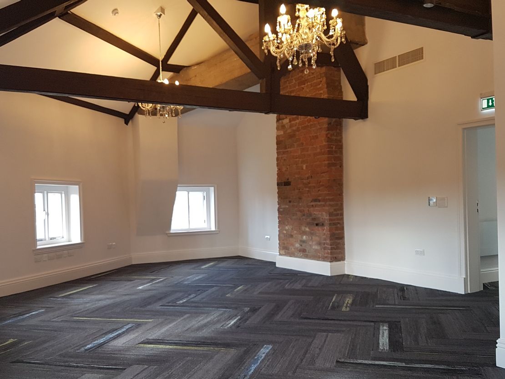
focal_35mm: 26
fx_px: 379
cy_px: 190
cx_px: 252
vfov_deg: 53.1
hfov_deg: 67.3
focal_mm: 4.2
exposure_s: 1/50
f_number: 1.7
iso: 50
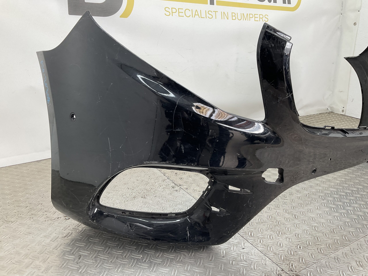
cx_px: 184
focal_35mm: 29
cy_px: 138
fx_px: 308
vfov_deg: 48.2
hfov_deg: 61.7
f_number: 1.8
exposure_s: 1/120
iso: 25
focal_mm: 3
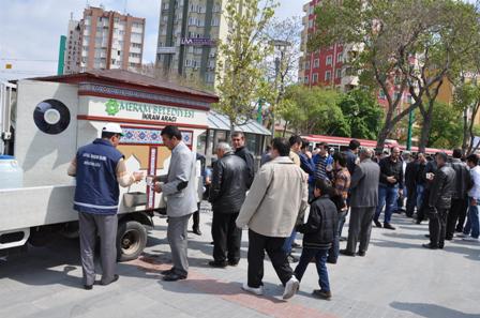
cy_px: 159
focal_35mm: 27
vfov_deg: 47.8
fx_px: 359
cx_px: 240
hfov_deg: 67.5
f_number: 9
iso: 200
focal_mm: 18
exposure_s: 1/320
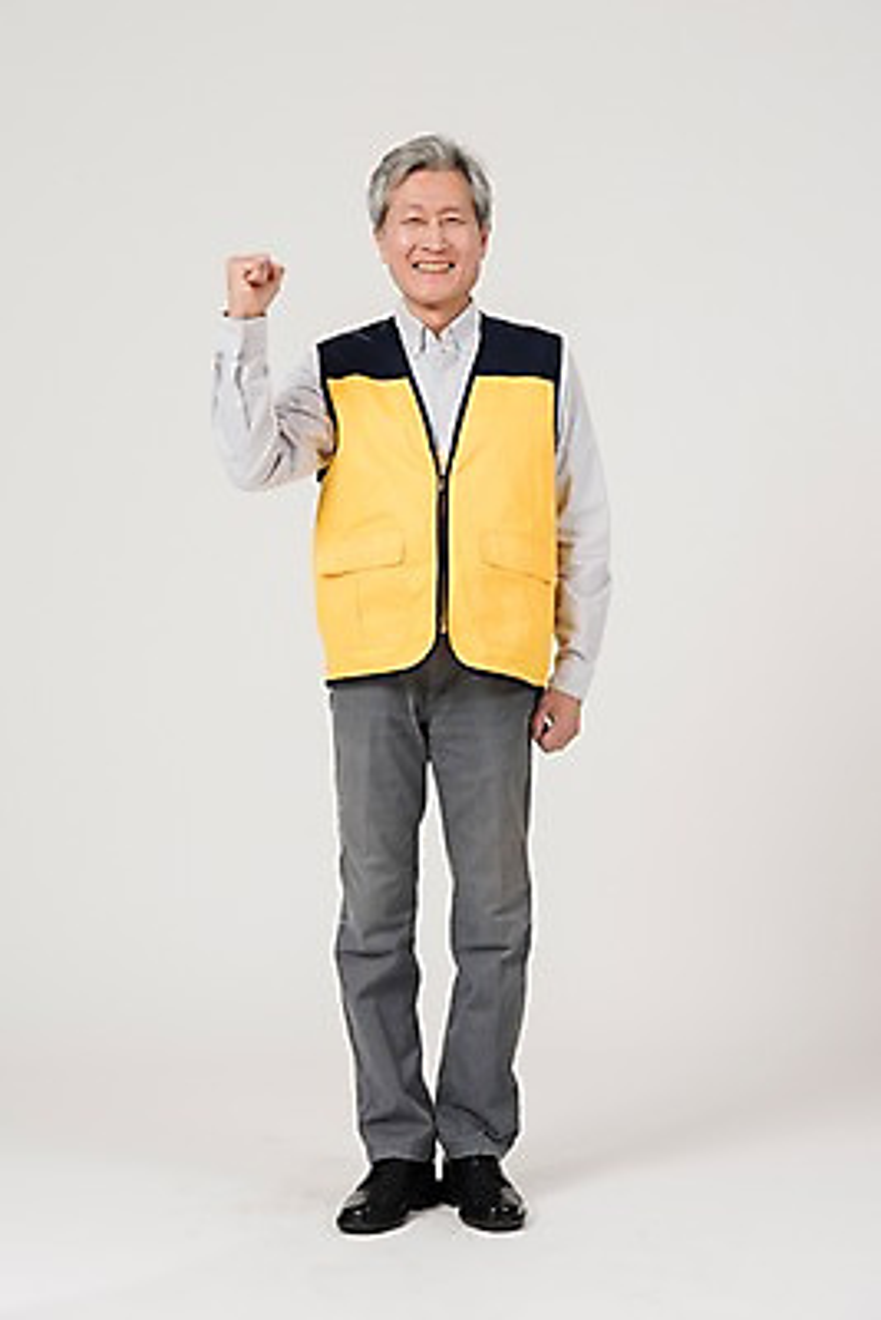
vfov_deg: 28.8
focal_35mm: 70
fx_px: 2567
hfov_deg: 19.5
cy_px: 660
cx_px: 440
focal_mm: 70
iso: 100
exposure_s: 1/125
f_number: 11
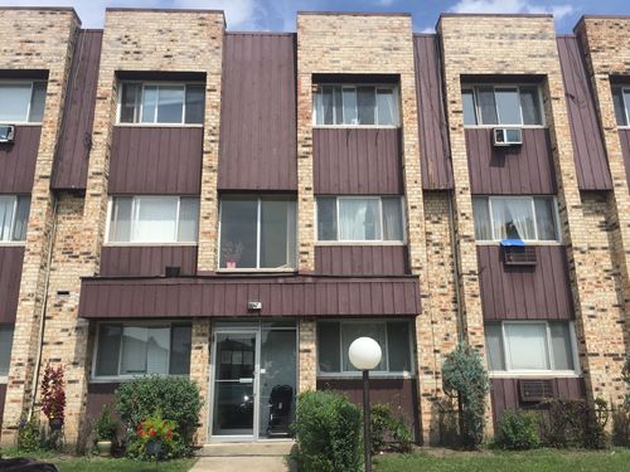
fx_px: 528
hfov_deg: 61.7
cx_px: 315
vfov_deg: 48.2
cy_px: 236
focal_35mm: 29
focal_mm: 4.15
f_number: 2.2
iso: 32
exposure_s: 1/2639
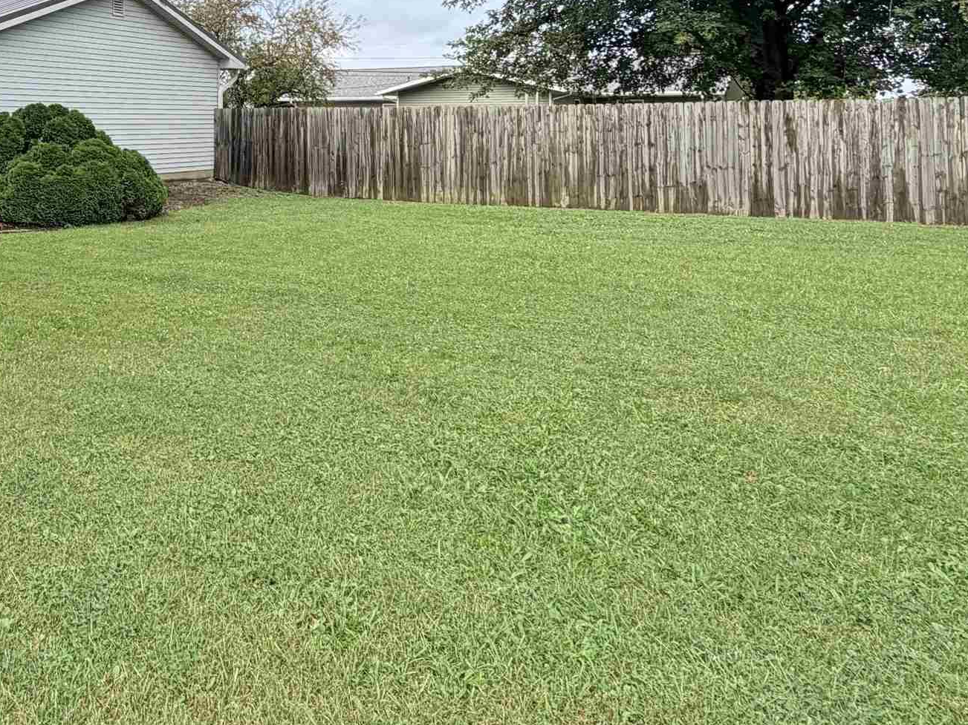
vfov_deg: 39.9
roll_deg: +0.0
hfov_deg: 50.3
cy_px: 79
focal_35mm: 33
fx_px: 923
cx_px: 133
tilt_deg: +2.2
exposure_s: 1/770
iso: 40
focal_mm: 2.22
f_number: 2.2
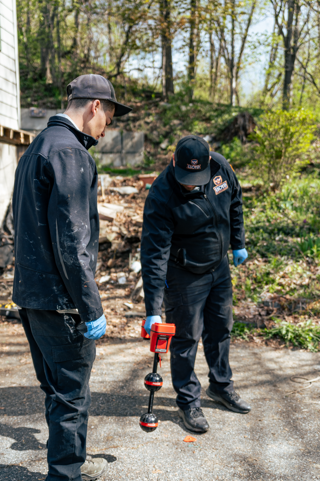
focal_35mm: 40
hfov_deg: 33.3
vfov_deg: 48.3
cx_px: 136
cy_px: 278
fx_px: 533
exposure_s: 1/1000
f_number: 2.8
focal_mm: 31
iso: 160
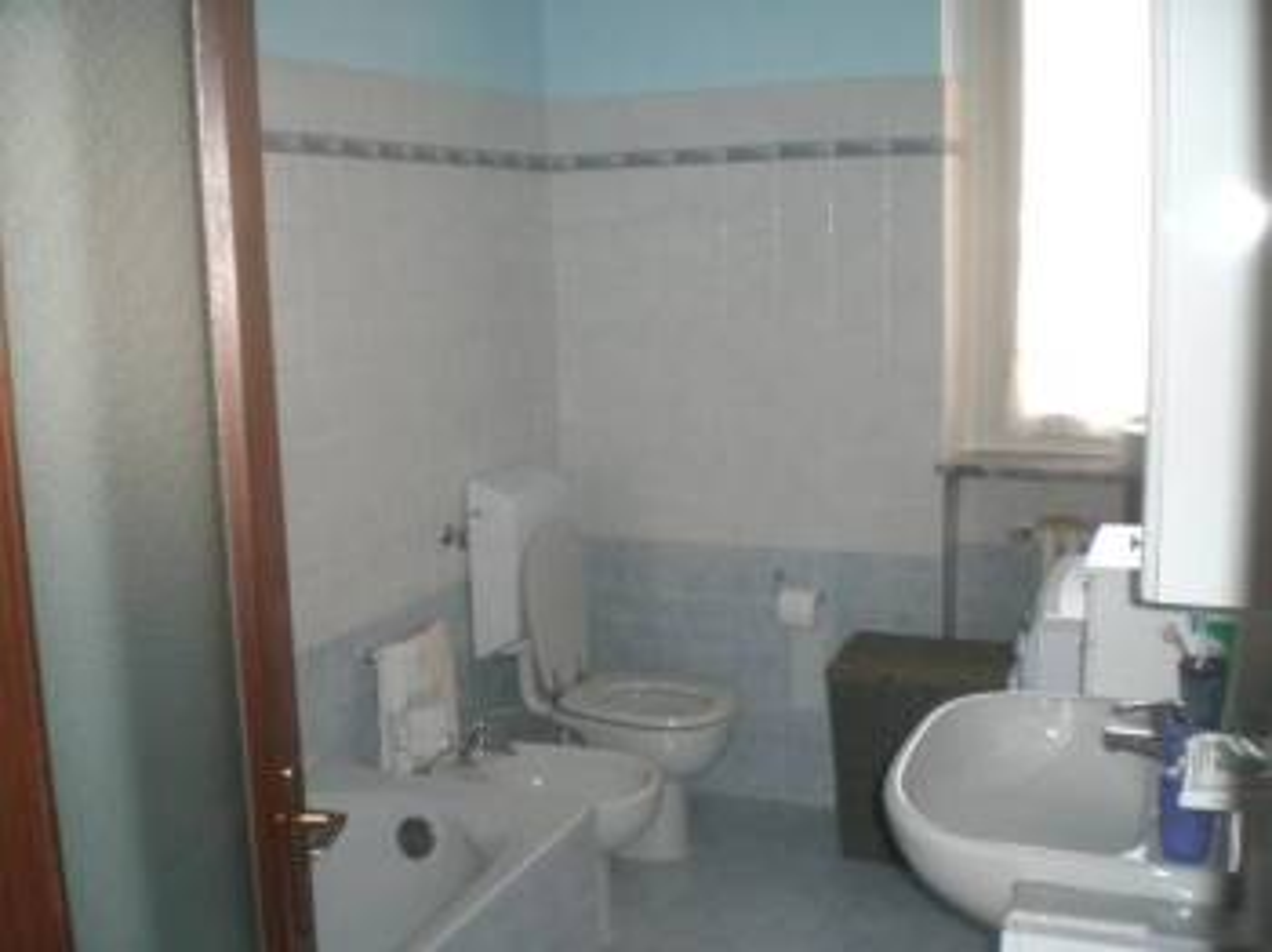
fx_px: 1395
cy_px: 476
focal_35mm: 38
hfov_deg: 49.0
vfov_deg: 37.7
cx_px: 636
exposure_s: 1/60
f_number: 3.1
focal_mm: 6.3
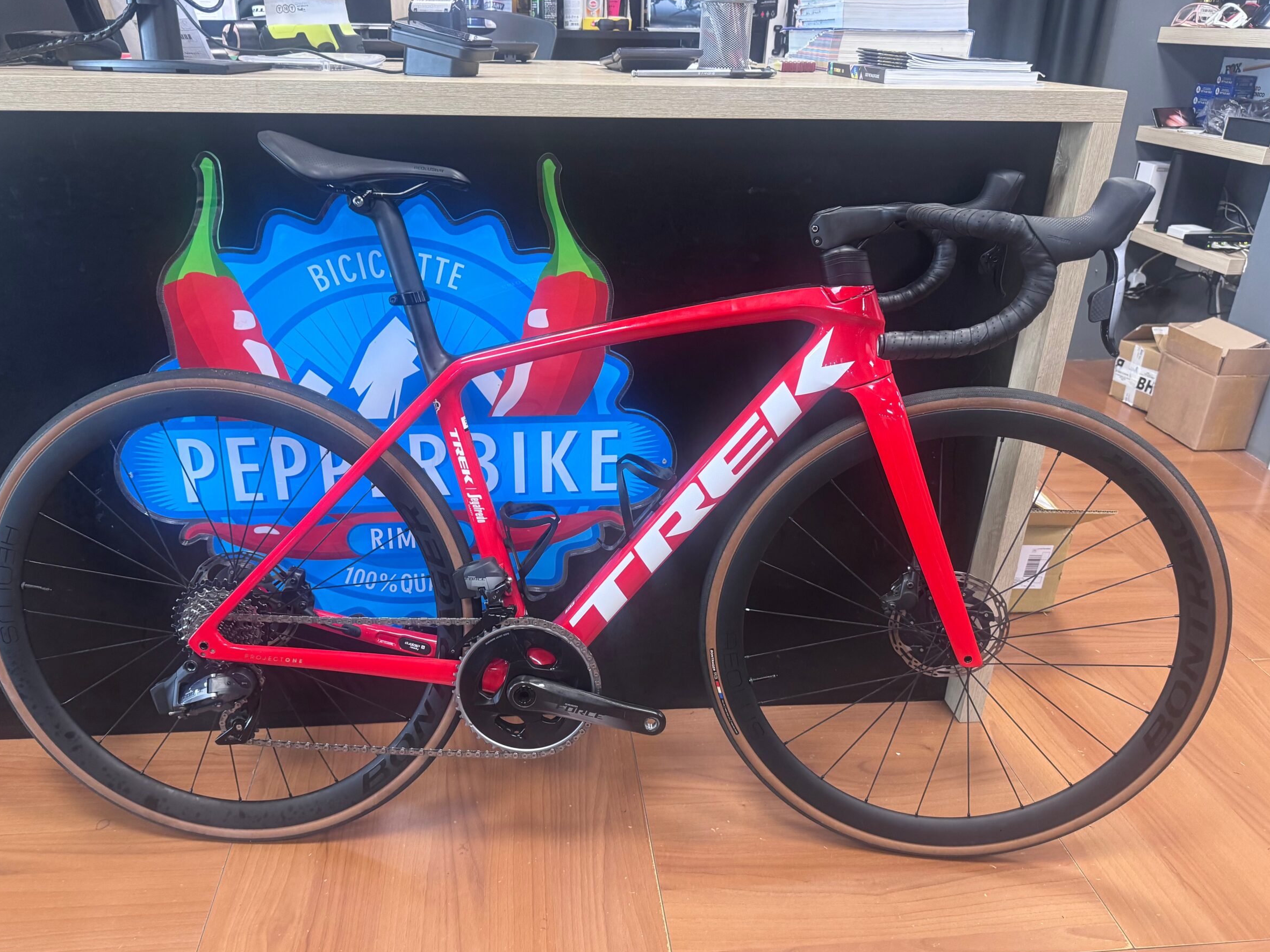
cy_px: 484
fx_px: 954
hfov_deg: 67.2
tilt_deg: -25.3
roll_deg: -0.9
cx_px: 596
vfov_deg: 53.1
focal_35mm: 26
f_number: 1.78
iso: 320
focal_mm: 6.76
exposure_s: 1/50
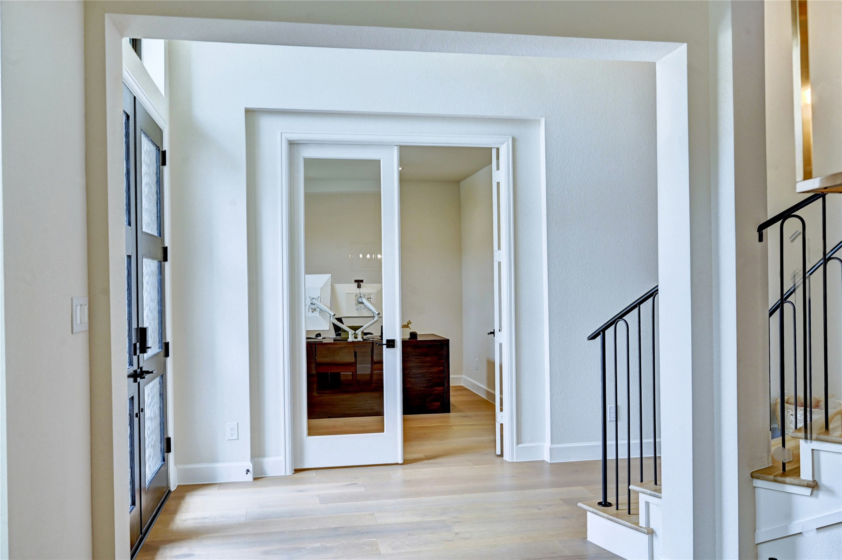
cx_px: 421
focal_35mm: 30
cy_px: 280
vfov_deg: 43.5
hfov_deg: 62.0
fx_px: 701
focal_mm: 30
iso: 400
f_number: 8
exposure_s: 1/40
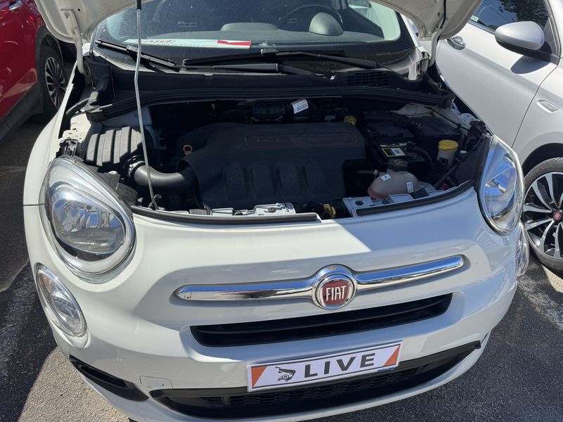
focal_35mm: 24
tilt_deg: -28.8
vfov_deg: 56.8
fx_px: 390
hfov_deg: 71.6
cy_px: 211
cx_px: 282
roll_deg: +1.0
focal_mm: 6.76
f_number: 1.78
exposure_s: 1/3096
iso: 80
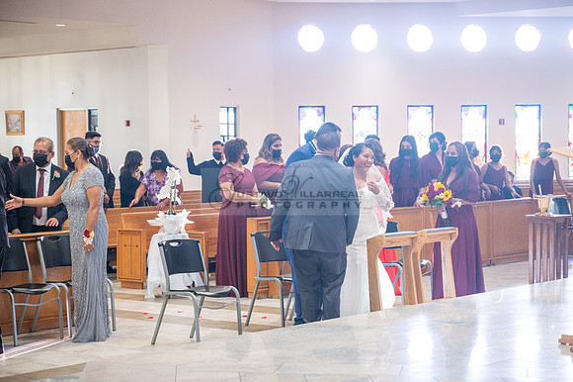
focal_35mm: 76
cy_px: 208
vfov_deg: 17.9
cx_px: 312
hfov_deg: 26.6
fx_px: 1212
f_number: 4
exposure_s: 1/200
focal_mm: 70
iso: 2500
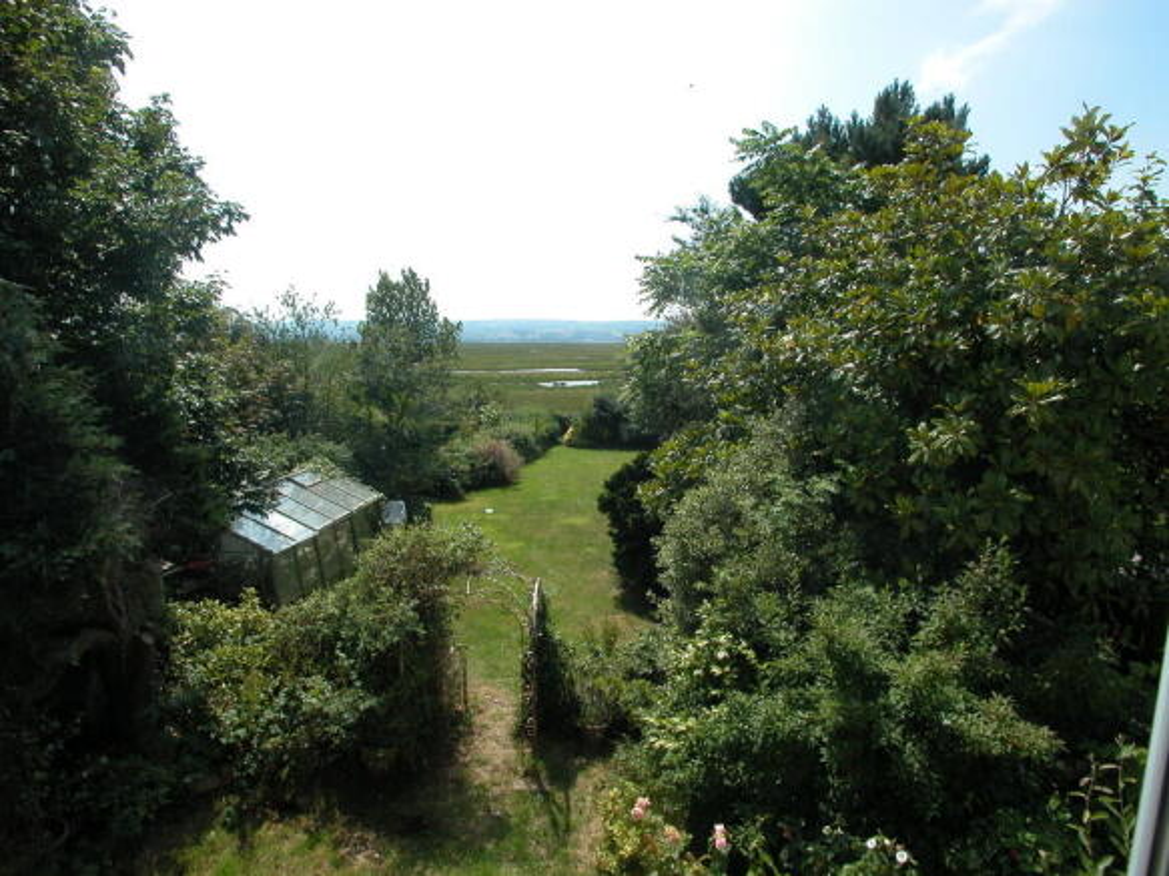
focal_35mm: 30
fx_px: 1013
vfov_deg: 46.8
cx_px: 584
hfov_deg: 60.0
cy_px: 438
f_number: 6.3
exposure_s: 1/334
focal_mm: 7.7
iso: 100
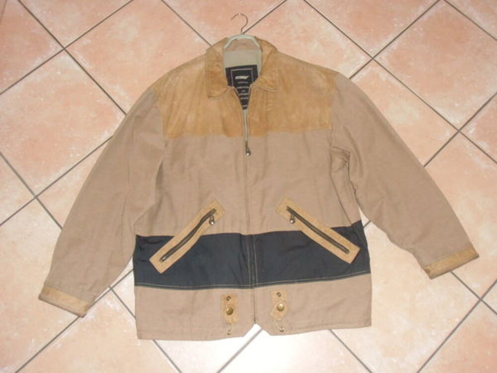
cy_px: 186
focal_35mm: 30
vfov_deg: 46.8
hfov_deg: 60.0
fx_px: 431
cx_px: 248
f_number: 3.5
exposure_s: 1/60
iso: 400
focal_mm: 5.36
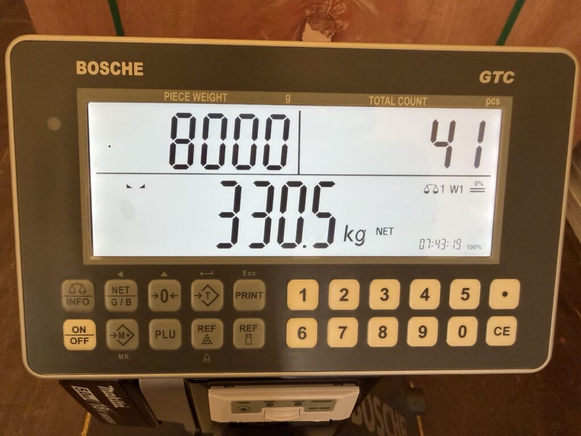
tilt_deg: -48.9
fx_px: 403
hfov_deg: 71.6
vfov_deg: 56.8
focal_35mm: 24
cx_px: 290
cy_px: 218
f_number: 2.2
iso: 250
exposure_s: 1/121
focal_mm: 2.22
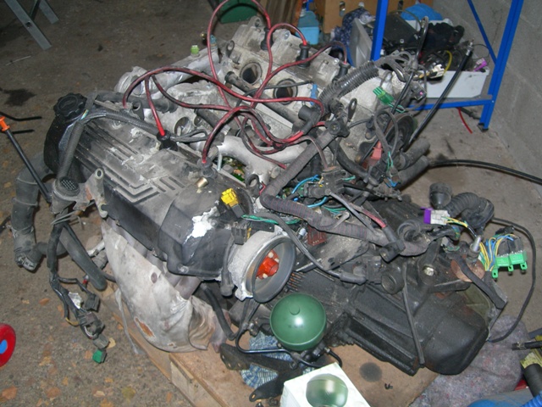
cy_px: 204
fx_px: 595
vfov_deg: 37.7
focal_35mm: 38
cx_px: 271
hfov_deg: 49.0
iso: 118
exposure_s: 1/60.1
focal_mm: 7.8
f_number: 2.8
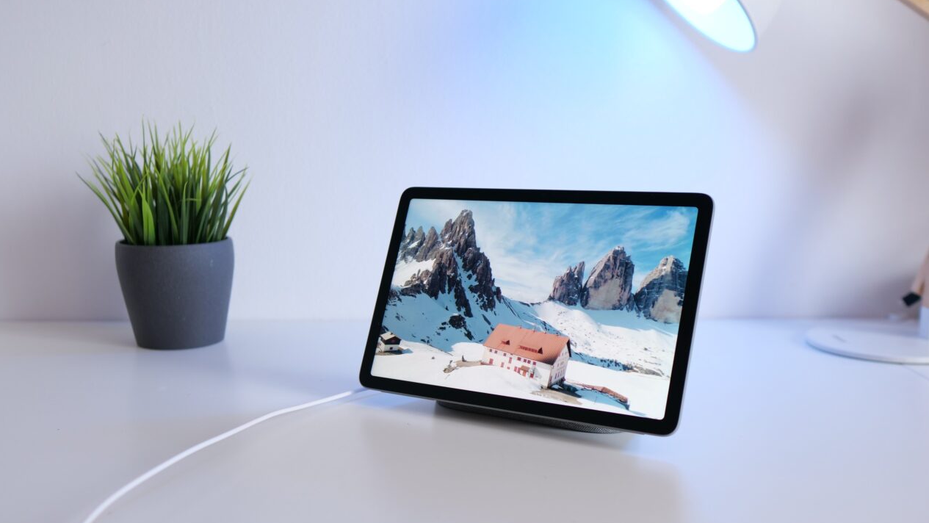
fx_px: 862
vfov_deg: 33.6
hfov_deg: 56.6
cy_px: 308
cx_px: 463
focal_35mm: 35
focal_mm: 16
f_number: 1.8
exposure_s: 1/100
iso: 200
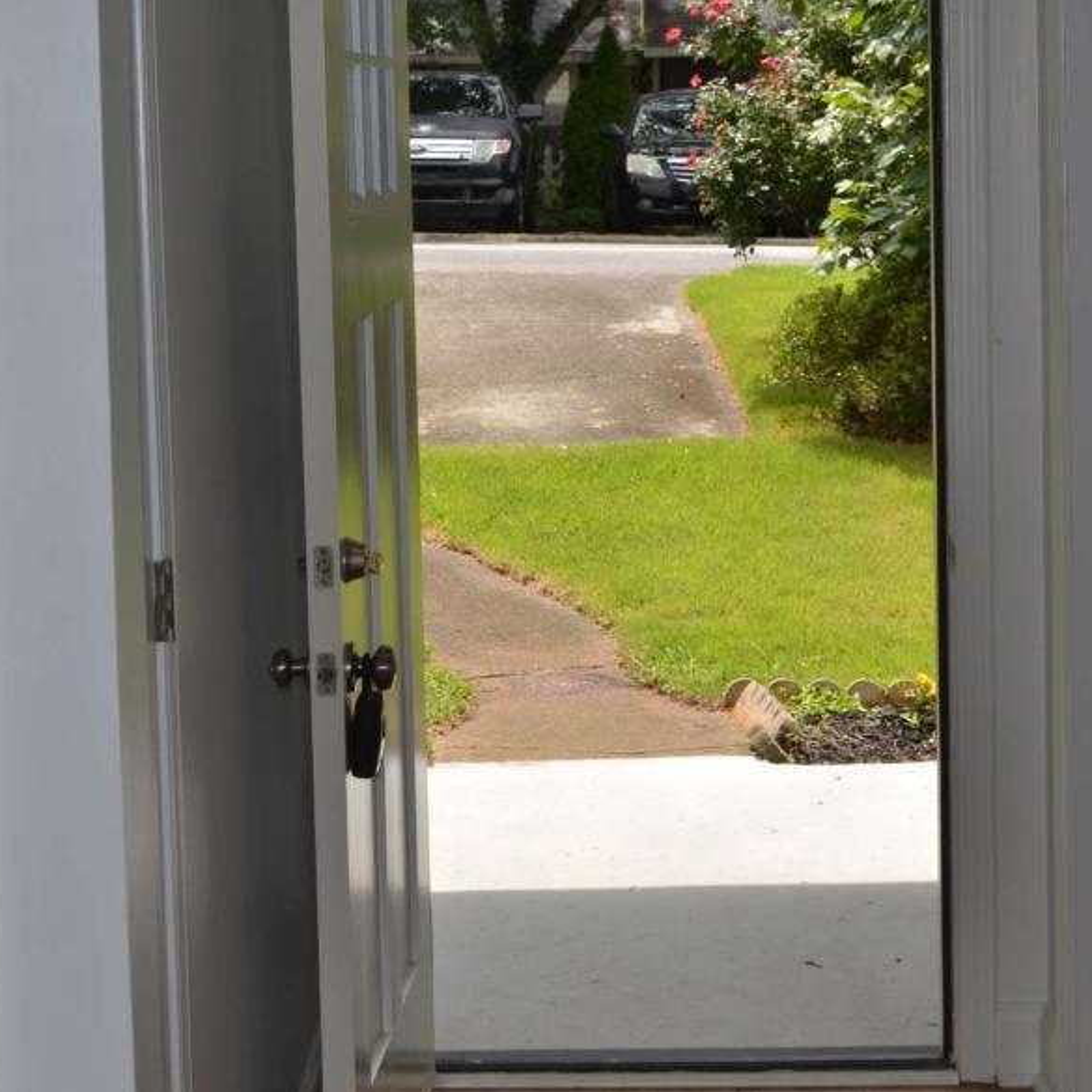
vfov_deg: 22.7
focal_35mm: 76
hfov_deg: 22.8
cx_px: 525
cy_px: 357
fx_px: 2708
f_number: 6.3
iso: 100
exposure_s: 1/200
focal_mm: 29
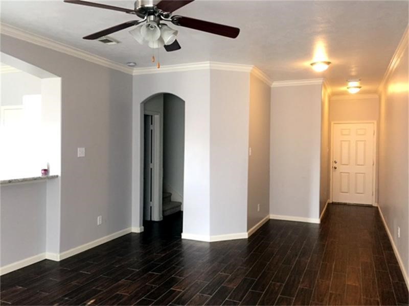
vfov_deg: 48.2
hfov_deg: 61.7
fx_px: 343
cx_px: 204
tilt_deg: -1.1
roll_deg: -0.7
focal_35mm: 29
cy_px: 153
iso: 160
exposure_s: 1/30
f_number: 2.2
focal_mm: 4.15
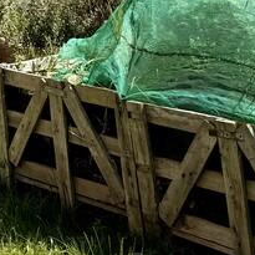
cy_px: -210
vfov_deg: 14.4
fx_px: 883
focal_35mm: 106
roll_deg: +0.8
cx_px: -230
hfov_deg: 14.2
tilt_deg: +9.9
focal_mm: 6.76
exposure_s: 1/4673
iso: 80
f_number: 1.78
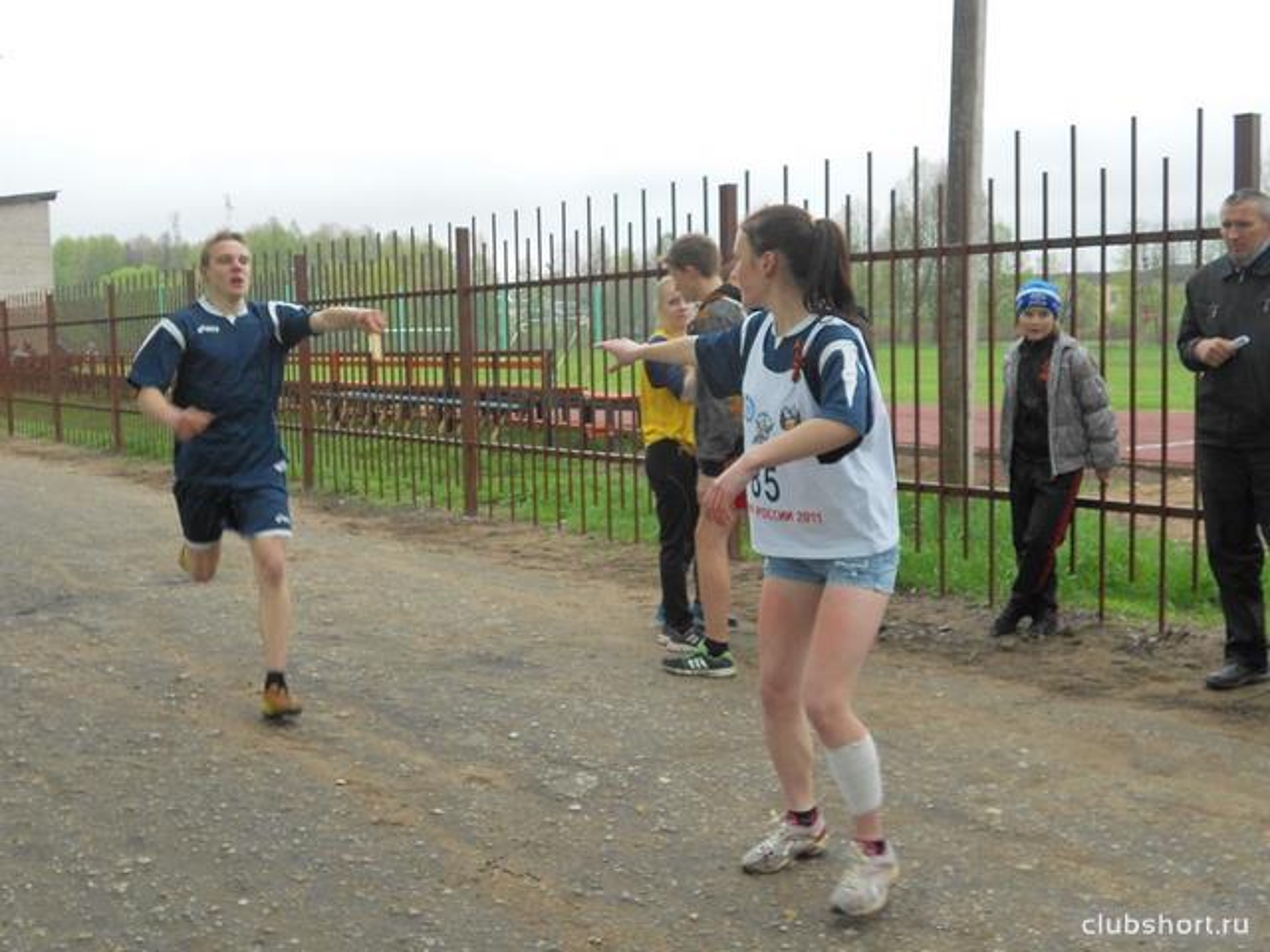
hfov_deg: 50.1
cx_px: 635
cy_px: 476
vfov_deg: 38.7
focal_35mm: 37
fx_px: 1357
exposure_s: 1/100
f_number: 3.9
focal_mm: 6.7
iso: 80
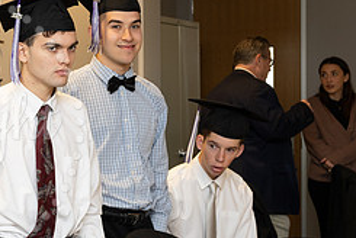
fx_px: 960
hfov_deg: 19.9
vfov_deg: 14.1
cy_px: 124
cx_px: -55
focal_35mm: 97
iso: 1000
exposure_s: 1/125
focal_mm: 41
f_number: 5
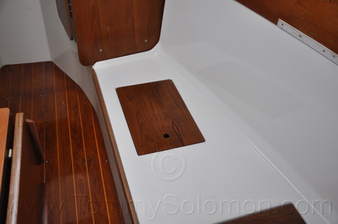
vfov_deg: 35.4
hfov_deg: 51.3
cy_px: 112
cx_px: 169
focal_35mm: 38
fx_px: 352
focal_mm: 25
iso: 400
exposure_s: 1/100
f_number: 5
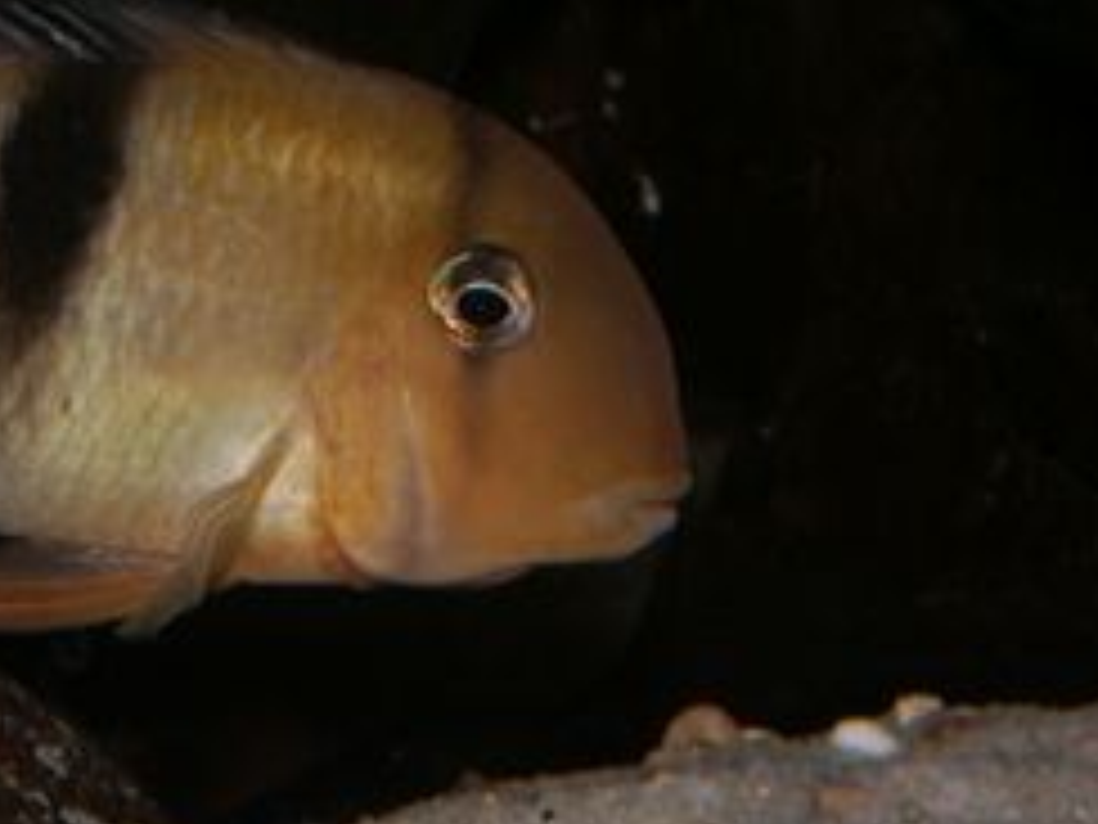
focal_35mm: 259
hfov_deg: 7.6
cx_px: 144
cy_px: 392
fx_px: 8215
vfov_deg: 5.7
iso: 100
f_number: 9.5
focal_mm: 32.72
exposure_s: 1/125
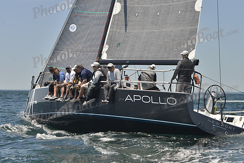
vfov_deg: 15.4
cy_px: 74
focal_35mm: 89
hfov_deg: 22.9
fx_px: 603
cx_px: 136
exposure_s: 1/800
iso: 400
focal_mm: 70
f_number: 6.3
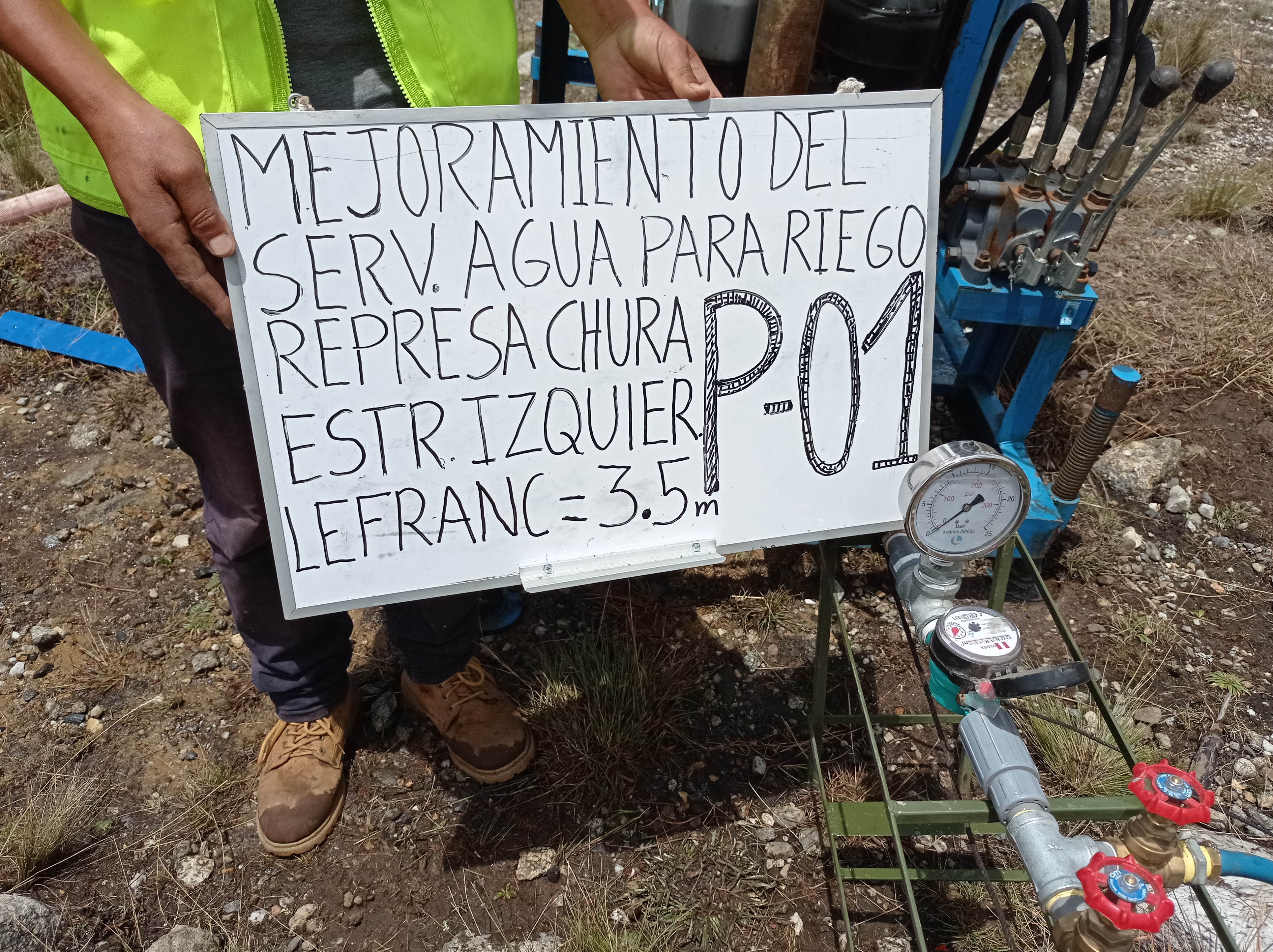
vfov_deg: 48.2
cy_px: 480
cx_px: 636
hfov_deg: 61.7
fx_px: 1065
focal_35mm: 29
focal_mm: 4.7
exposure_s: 1/6369
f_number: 1.79
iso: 103
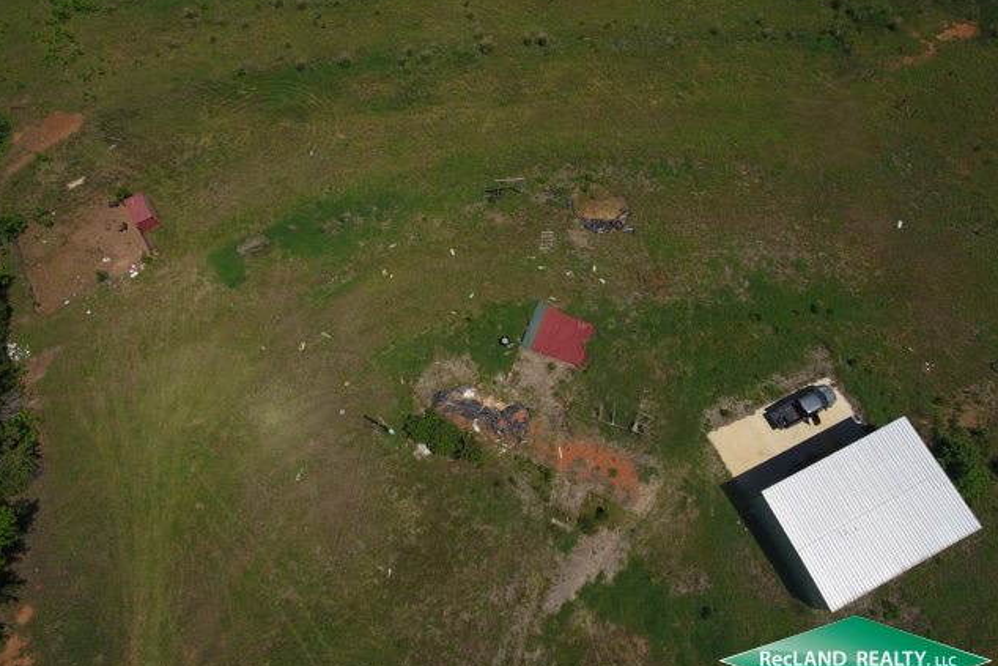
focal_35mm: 21
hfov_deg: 81.2
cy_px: 334
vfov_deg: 59.5
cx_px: 497
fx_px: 582
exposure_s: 1/1410
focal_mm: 3.61
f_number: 2.8
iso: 100
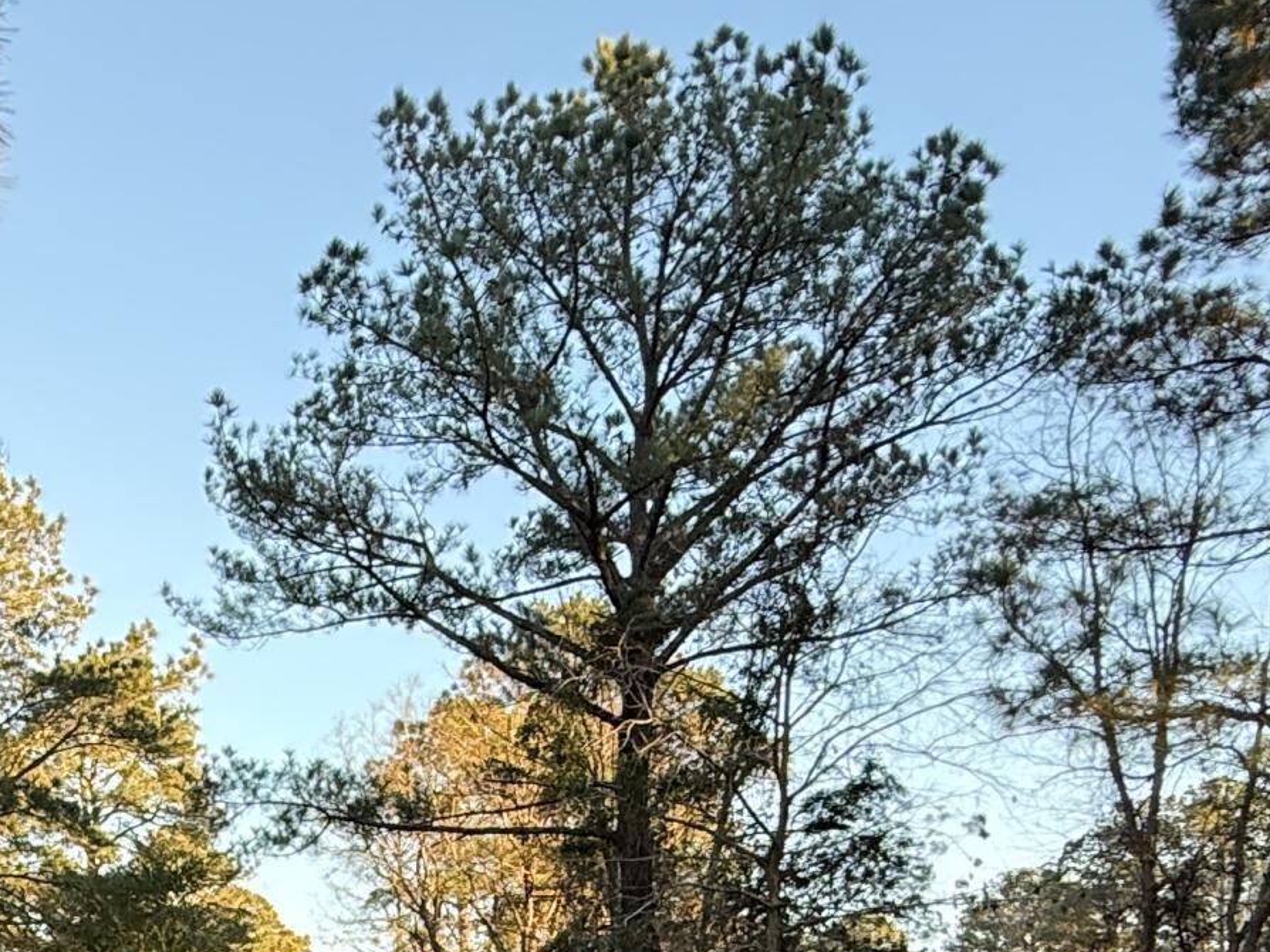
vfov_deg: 27.3
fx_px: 1724
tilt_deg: +0.5
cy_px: 1135
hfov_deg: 37.2
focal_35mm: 47
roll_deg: +0.7
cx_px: 74
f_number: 2.2
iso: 64
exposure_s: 1/138
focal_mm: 2.22
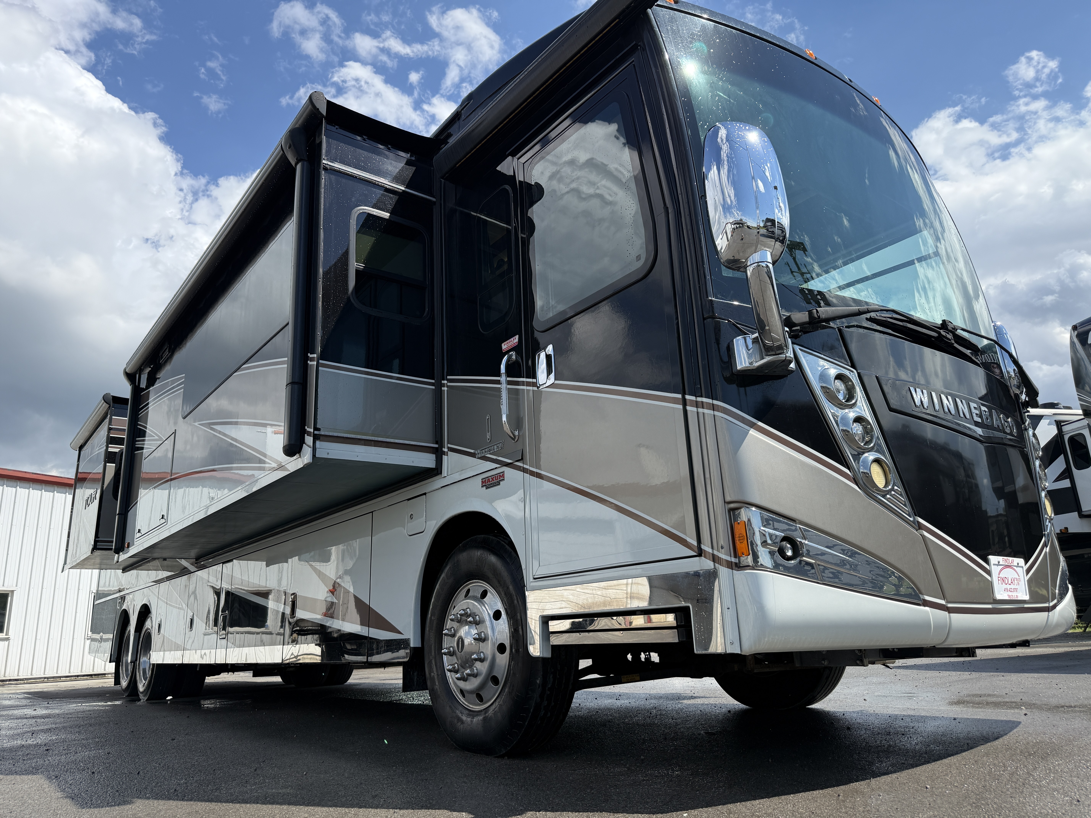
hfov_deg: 71.6
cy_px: 409
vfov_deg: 56.8
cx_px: 546
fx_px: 756
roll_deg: +2.7
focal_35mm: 24
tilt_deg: +16.7
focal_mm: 6.76
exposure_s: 1/4405
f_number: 1.78
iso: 100
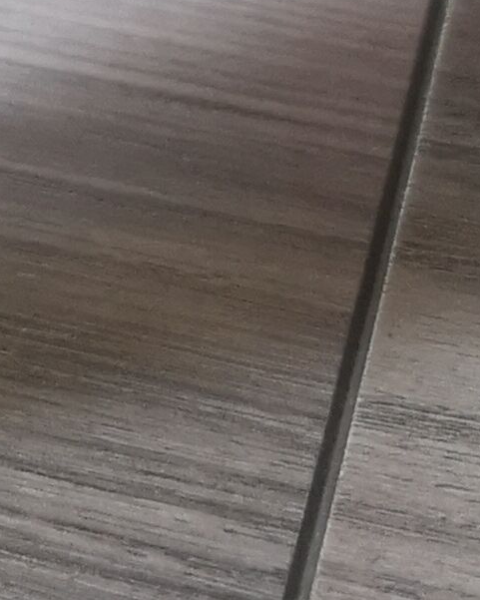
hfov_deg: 8.8
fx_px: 2841
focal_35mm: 160
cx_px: -624
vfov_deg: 11.1
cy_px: -525
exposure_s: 1/33.3
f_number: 1.8
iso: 160
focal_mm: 5.58
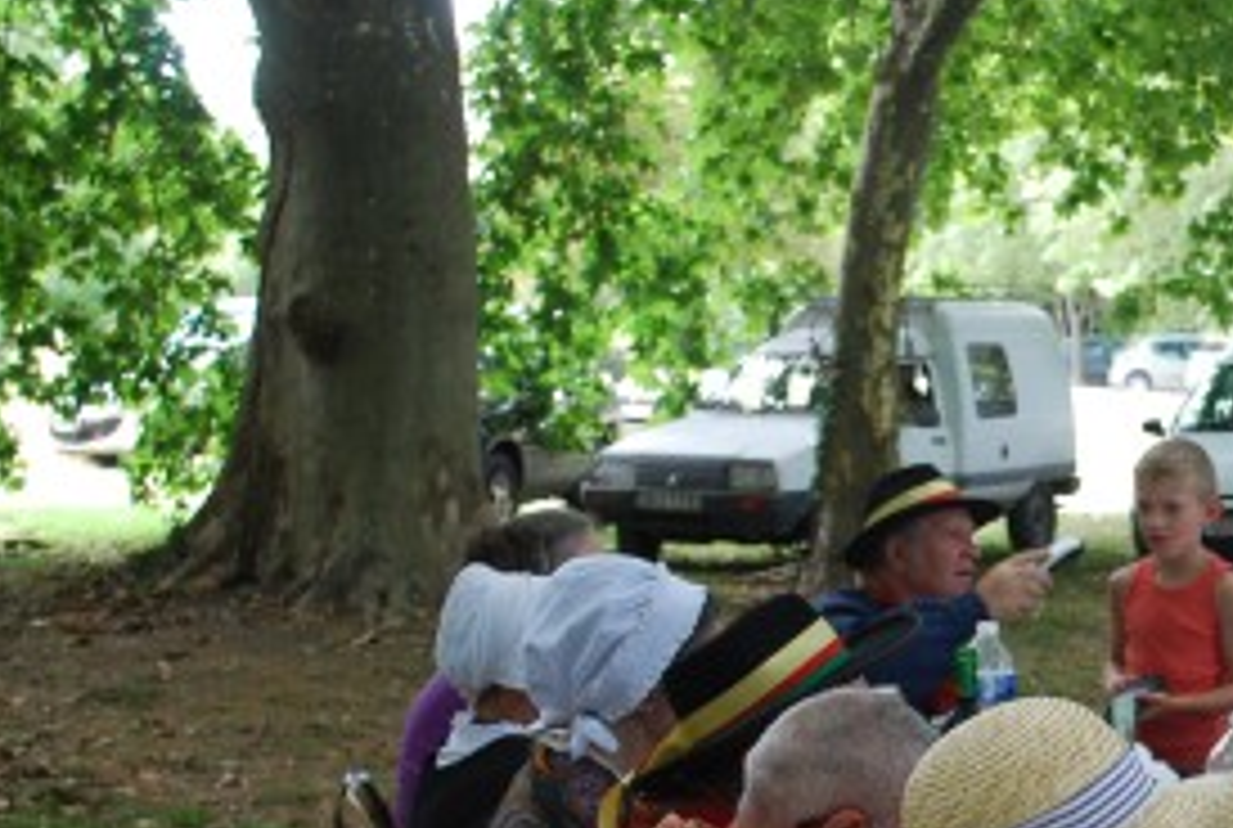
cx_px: 1197
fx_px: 2883
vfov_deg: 16.2
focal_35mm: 84
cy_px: 695
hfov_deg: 23.3
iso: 200
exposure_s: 1/50
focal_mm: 24
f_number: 4.2
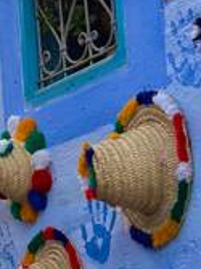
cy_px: 174
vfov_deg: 14.3
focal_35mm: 138
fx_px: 1070
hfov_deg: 9.7
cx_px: -244
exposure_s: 1/1060
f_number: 1.78
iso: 100
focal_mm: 6.76
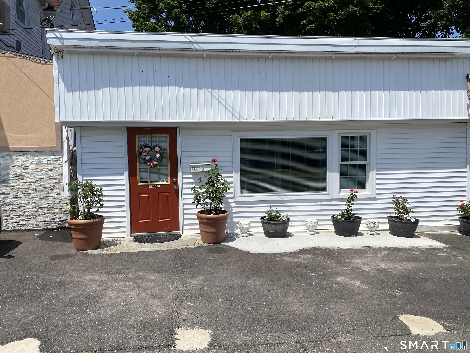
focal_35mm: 26
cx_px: 235
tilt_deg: -2.8
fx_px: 353
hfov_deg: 67.3
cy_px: 176
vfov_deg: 53.1
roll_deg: +0.8
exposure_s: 1/4444
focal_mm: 4.25
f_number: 1.8
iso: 32
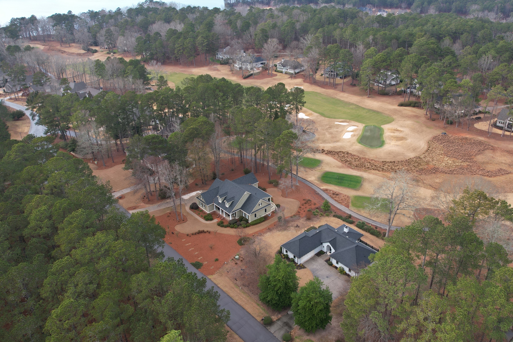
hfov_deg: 65.2
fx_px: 399
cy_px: 165
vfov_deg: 46.4
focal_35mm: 28
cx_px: 292
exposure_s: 1/320
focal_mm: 8.38
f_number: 2.8
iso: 100
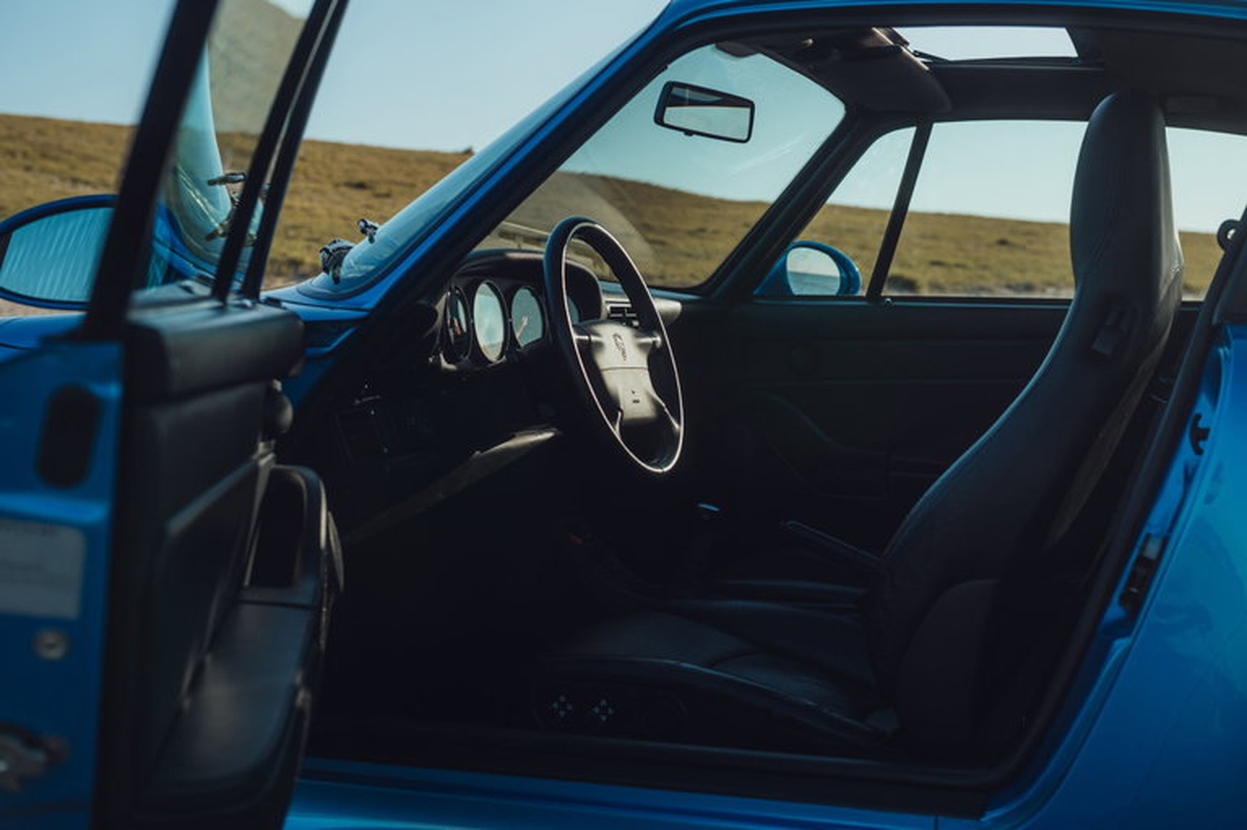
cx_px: 624
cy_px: 415
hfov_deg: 39.6
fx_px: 1731
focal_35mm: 50
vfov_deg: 27.0
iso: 200
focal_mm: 50
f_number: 5
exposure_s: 1/250
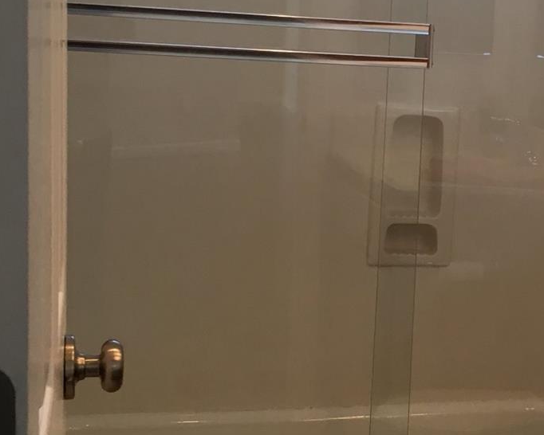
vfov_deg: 18.5
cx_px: 546
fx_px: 1337
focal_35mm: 83
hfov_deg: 22.1
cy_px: 240
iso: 32
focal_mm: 4.15
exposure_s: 1/30
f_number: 2.2
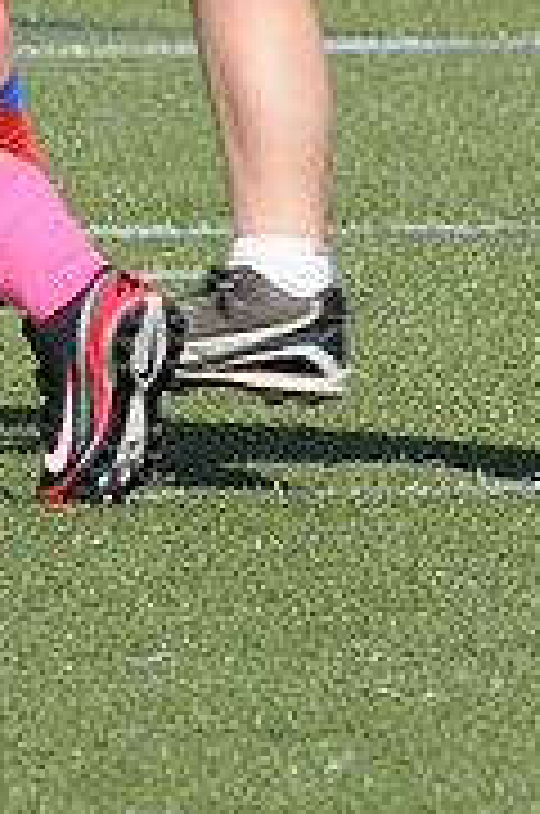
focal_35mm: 1439
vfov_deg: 1.4
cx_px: -236
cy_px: -369
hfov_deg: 1.0
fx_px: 32500
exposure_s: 1/500
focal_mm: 300
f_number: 8
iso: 200
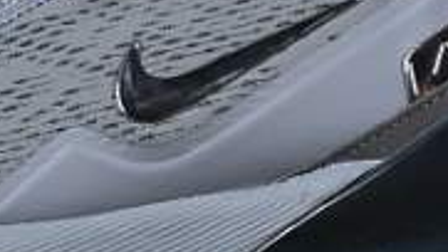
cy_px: 12
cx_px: 171
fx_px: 3755
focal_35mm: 316
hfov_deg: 6.8
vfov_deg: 3.8
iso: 160
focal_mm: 50
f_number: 6.3
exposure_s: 1/60
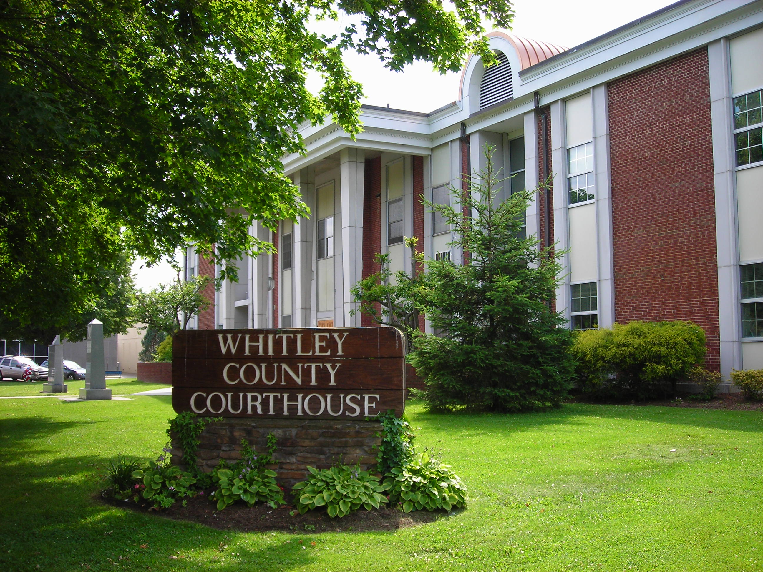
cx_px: 382
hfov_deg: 49.0
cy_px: 286
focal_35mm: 38
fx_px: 838
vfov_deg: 37.7
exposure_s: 1/158
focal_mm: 6.3
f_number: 3.2
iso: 50
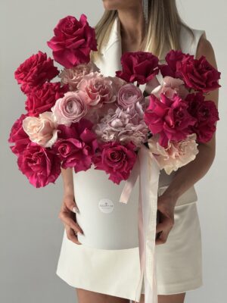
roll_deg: -0.5
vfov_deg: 16.4
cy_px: 152
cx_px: 114
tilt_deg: -6.8
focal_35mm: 120
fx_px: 1049
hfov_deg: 12.3
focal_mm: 15.66
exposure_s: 1/218
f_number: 2.8
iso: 50
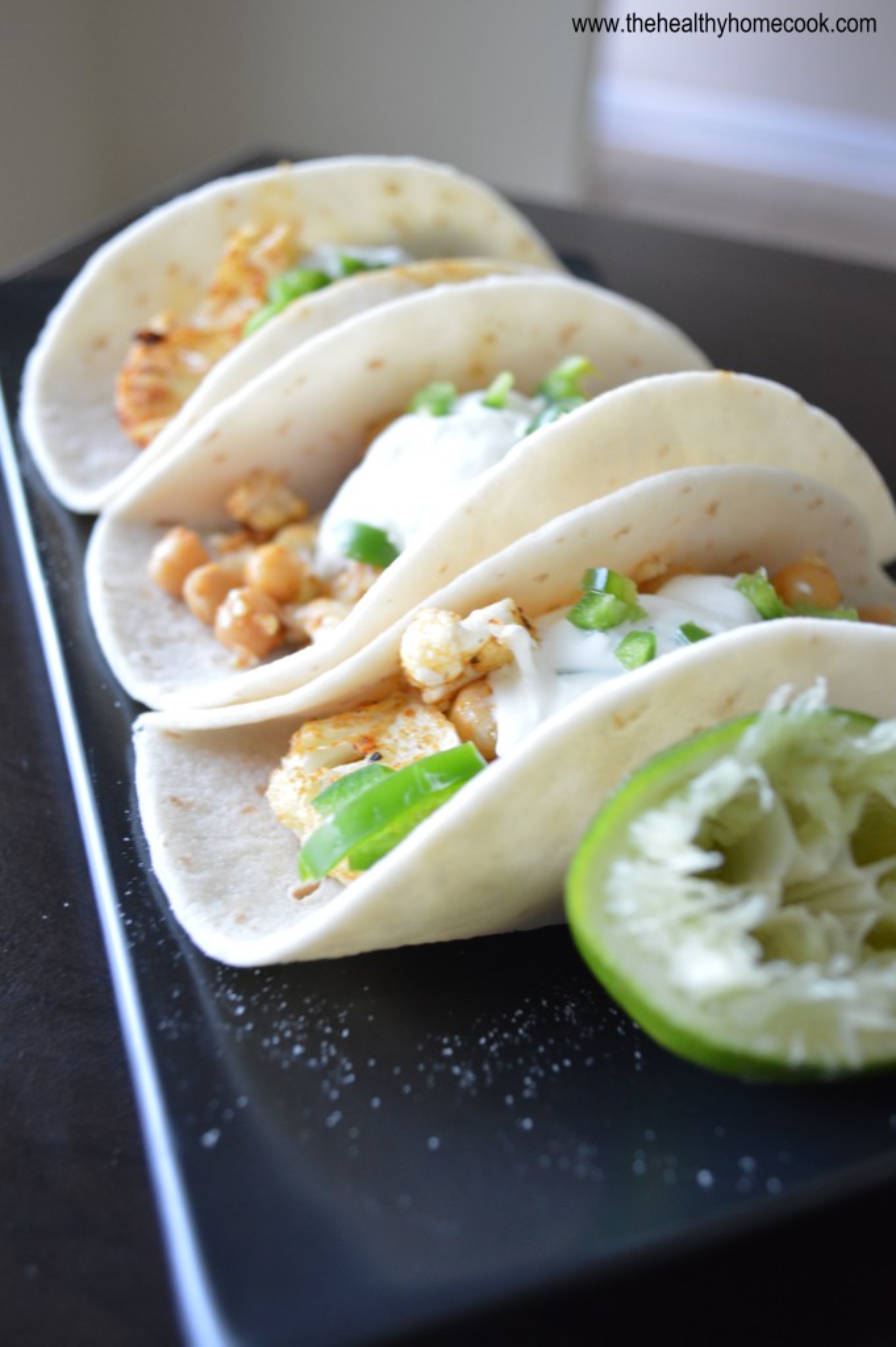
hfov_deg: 36.8
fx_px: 1346
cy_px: 674
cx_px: 448
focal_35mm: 36
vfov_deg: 53.2
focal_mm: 24
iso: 800
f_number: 4
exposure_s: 1/13
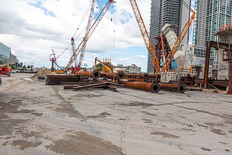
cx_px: 117
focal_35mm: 25
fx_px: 161
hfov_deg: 71.5
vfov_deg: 51.3
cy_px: 77
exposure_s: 1/320
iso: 125
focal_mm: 8.8
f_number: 6.3
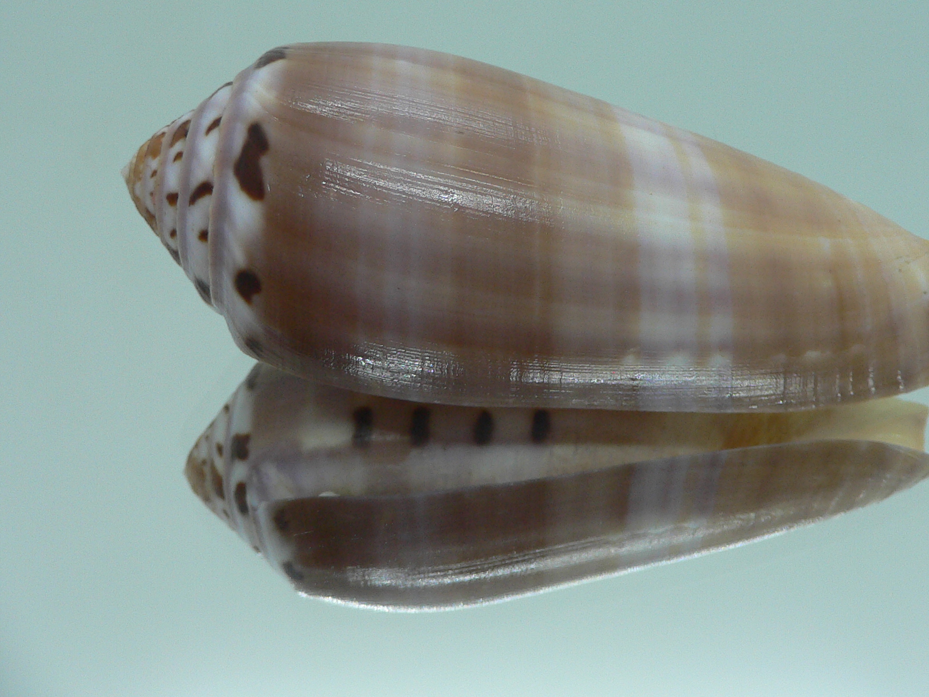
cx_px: 548
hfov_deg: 42.8
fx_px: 1181
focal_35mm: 44
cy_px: 286
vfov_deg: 32.8
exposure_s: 1/60
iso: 100
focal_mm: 4.6
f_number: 2.8
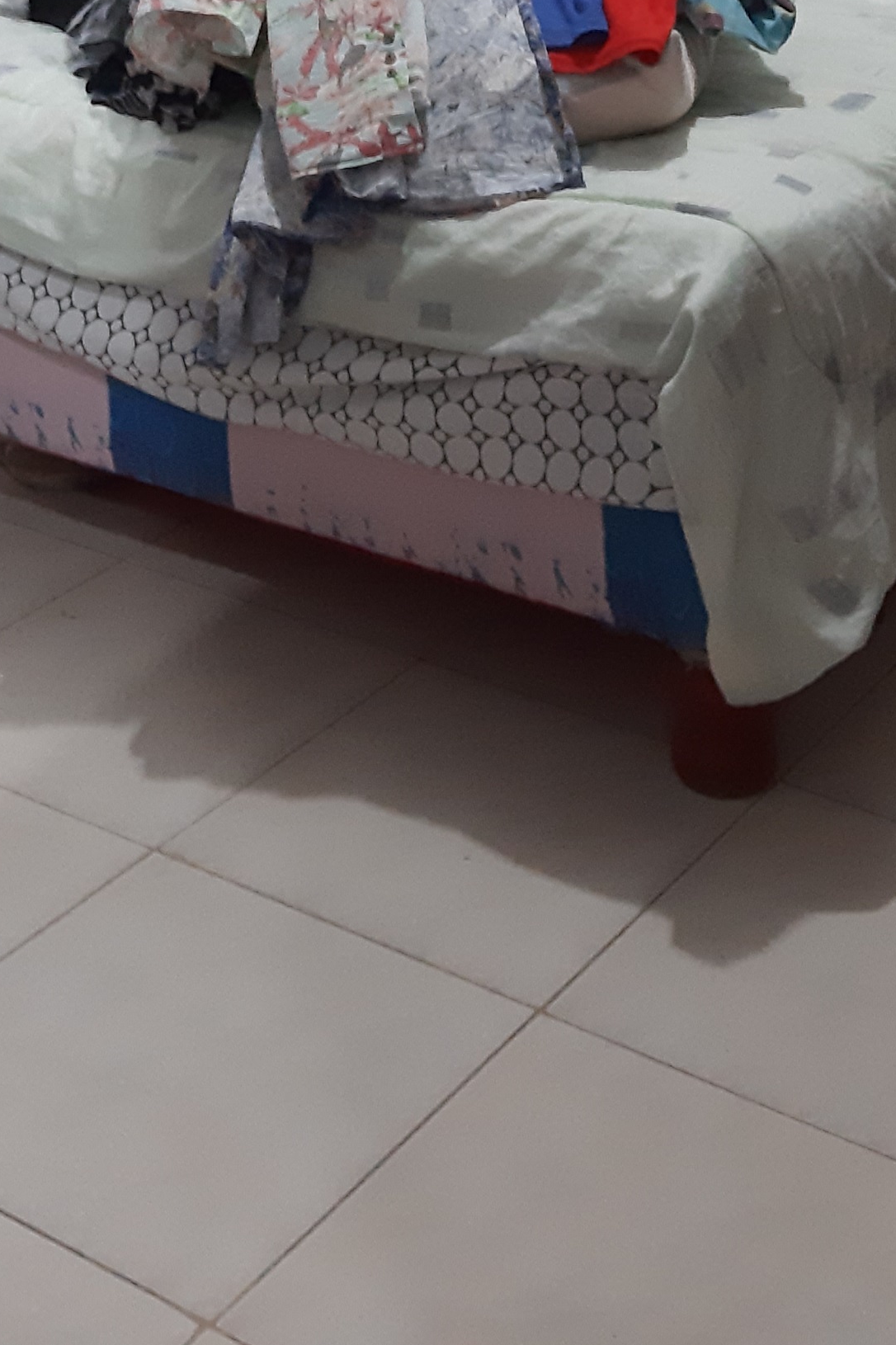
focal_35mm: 69
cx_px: 434
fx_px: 2577
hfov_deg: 19.7
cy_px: -303
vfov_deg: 25.9
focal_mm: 3.93
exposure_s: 1/30
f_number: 1.7
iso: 400
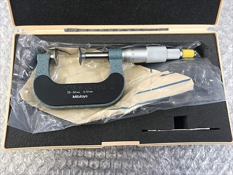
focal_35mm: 28
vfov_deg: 49.7
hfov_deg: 63.4
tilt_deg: -78.4
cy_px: 88
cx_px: 116
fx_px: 188
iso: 32
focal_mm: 3.99
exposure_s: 1/30
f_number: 1.8
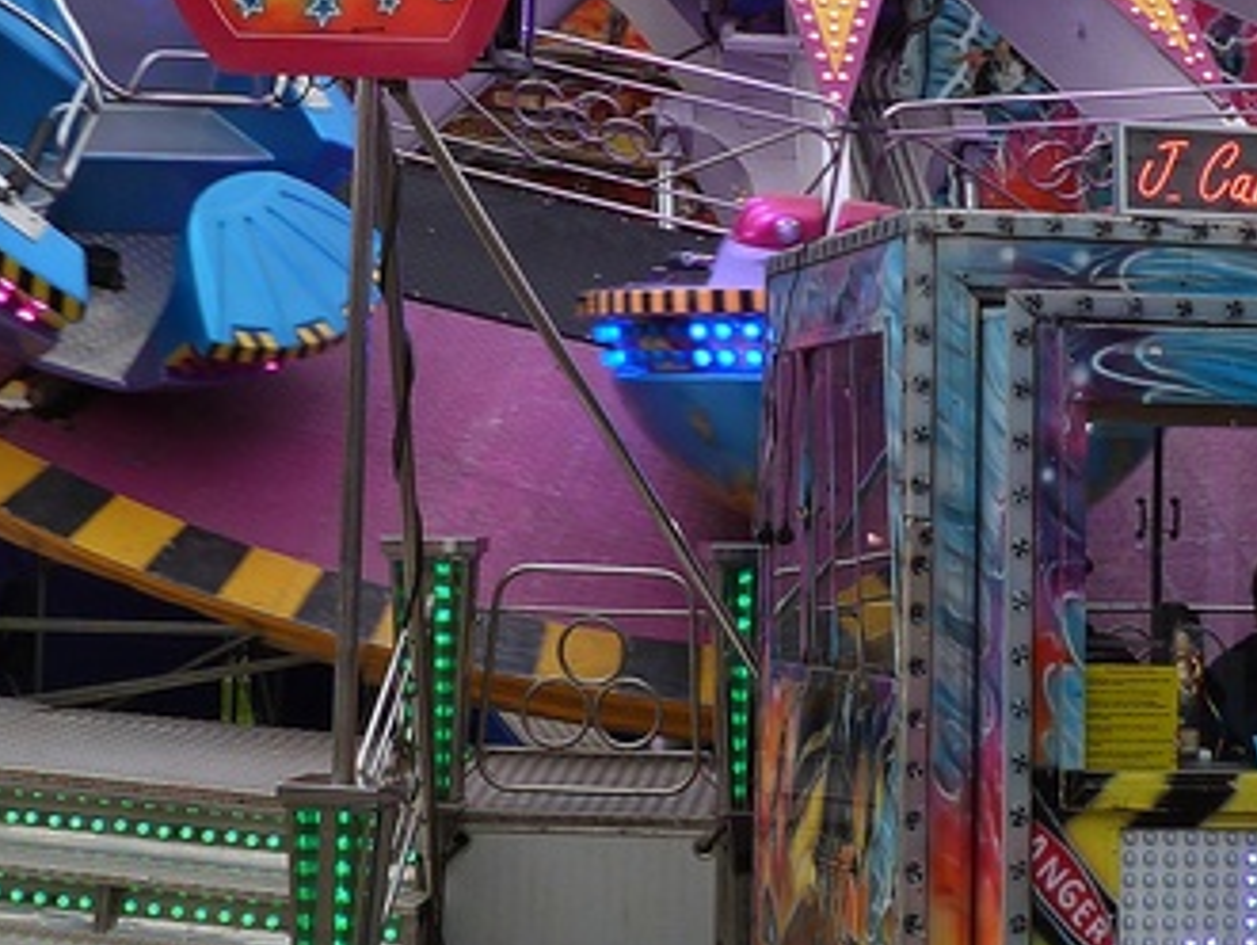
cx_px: 701
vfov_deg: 14.3
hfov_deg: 19.1
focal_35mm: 103
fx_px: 3743
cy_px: 179
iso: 100
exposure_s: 1/250
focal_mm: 6.1
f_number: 4.5
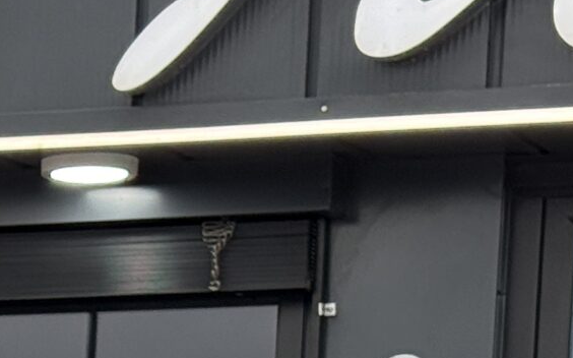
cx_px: -619
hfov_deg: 8.6
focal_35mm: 231
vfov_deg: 5.5
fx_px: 3606
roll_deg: -0.2
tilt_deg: -3.5
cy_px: 902
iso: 100
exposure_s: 1/256
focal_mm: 6.76
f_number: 1.78
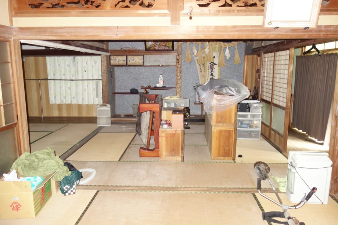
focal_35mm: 28
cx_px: 169
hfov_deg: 65.5
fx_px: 263
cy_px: 112
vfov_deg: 46.4
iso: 800
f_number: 1.8
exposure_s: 1/10
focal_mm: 10.4
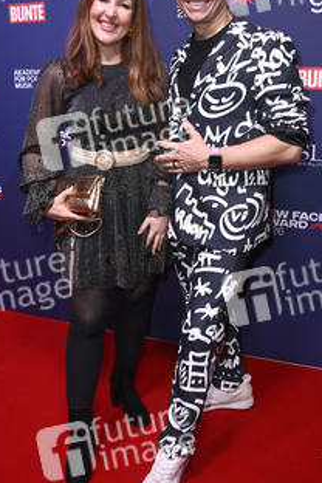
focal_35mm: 41
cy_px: 212
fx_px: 550
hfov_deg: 32.6
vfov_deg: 47.3
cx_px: 161
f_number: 5.6
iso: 1000
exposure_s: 1/250
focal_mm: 32
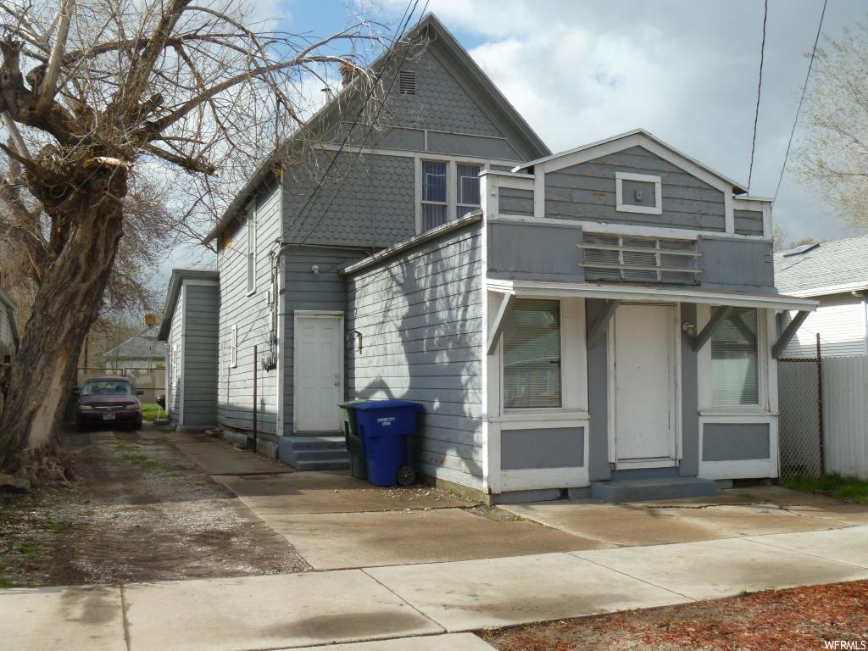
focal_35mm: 35
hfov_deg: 52.6
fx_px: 878
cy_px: 326
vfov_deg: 40.7
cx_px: 434
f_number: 5.6
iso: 80
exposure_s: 1/200
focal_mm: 6.3
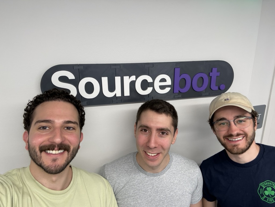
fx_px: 183
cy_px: 104
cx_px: 138
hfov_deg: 73.9
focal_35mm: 23
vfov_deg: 58.9
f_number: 1.9
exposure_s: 1/60
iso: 80
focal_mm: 2.69
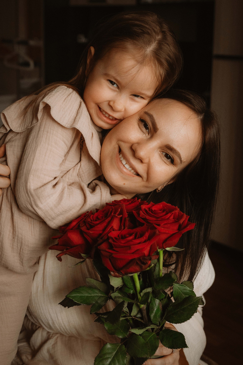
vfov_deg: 46.4
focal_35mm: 42
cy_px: 182
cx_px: 122
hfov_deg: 31.9
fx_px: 425
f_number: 3.2
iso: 2000
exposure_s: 1/250
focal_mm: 28
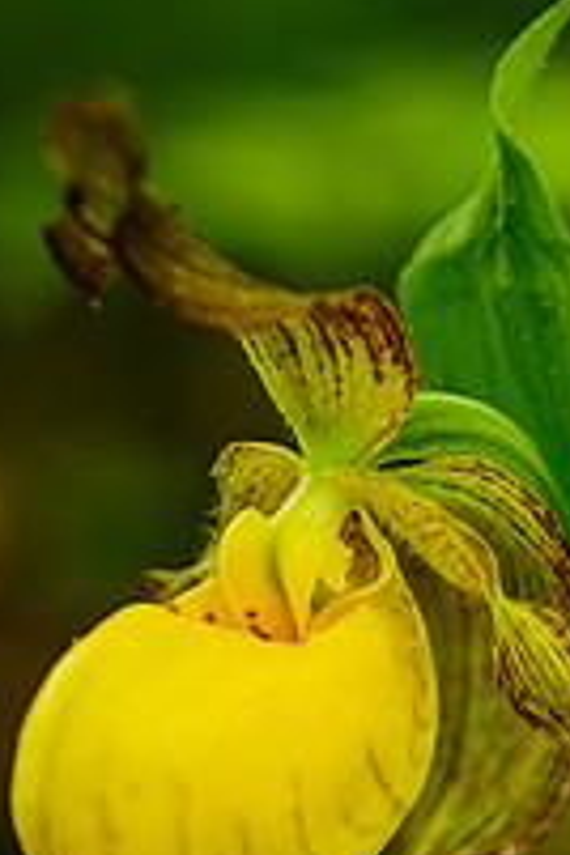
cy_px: 719
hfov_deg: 6.8
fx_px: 4773
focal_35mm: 201
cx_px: 540
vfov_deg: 10.2
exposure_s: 1/250
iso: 400
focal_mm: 90
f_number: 5.6
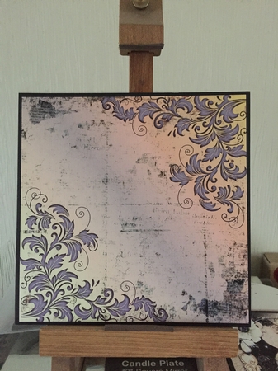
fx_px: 311
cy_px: 186
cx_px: 139
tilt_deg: -11.8
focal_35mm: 29
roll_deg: +0.1
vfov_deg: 61.7
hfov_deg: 48.2
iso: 640
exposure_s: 1/17
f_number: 2.2
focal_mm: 4.15
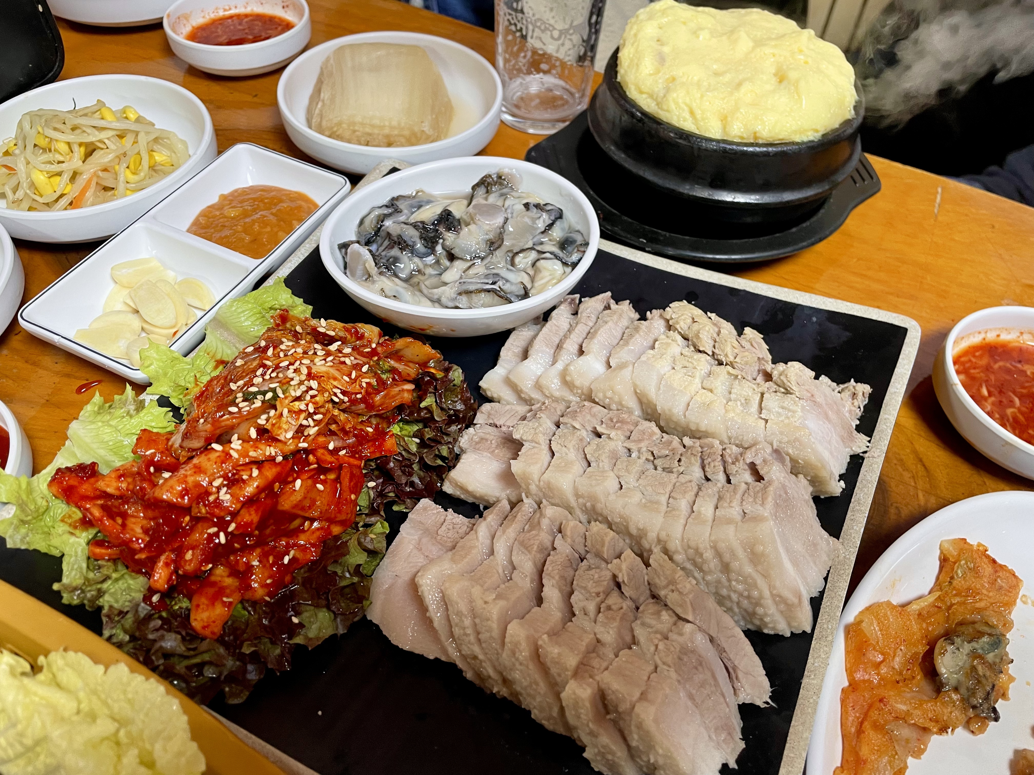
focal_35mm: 26
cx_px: 517
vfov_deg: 53.1
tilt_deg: -50.2
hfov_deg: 67.3
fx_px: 777
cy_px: 388
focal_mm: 4.2
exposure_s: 1/60
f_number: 1.6
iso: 100
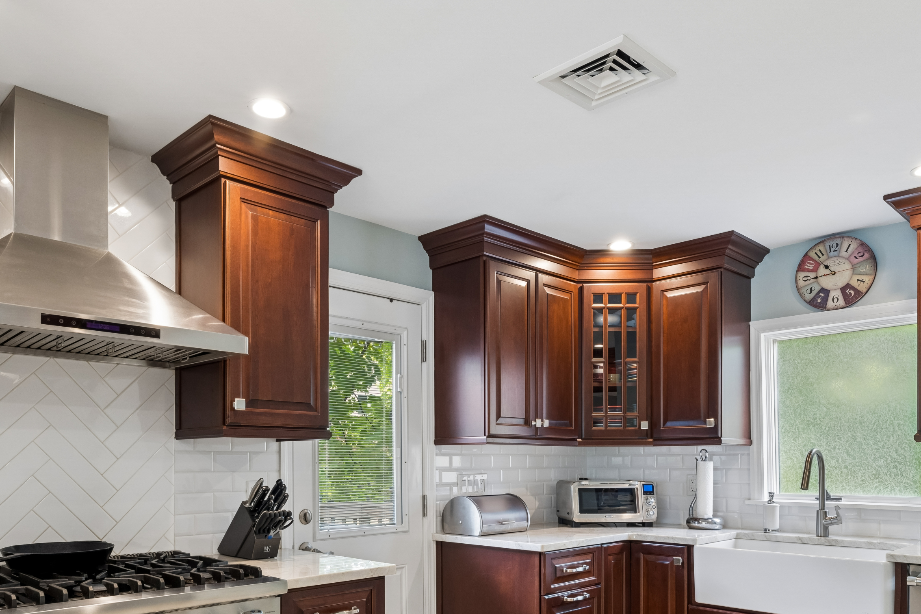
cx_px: 398
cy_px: 452
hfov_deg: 65.6
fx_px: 711
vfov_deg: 45.3
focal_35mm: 28
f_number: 13
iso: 400
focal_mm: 17.5
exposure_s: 1/6
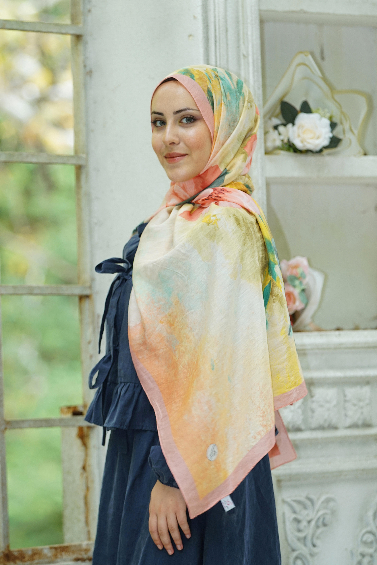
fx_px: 2277
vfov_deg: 14.2
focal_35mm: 145
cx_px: 188
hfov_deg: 9.5
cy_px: 282
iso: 400
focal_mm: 145
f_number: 3.5
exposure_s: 1/100
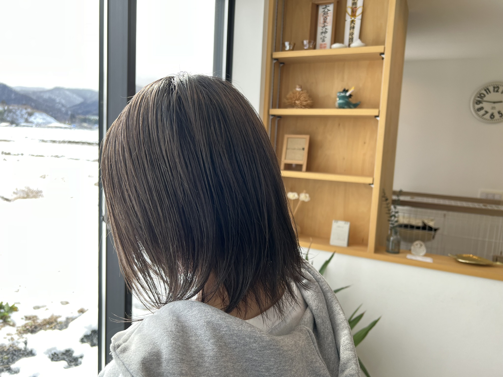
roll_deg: -3.5
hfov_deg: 67.3
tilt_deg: -6.9
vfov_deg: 53.1
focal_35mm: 26
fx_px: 378
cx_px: 252
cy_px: 188
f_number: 1.5
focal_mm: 5.7
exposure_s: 1/165
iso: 50
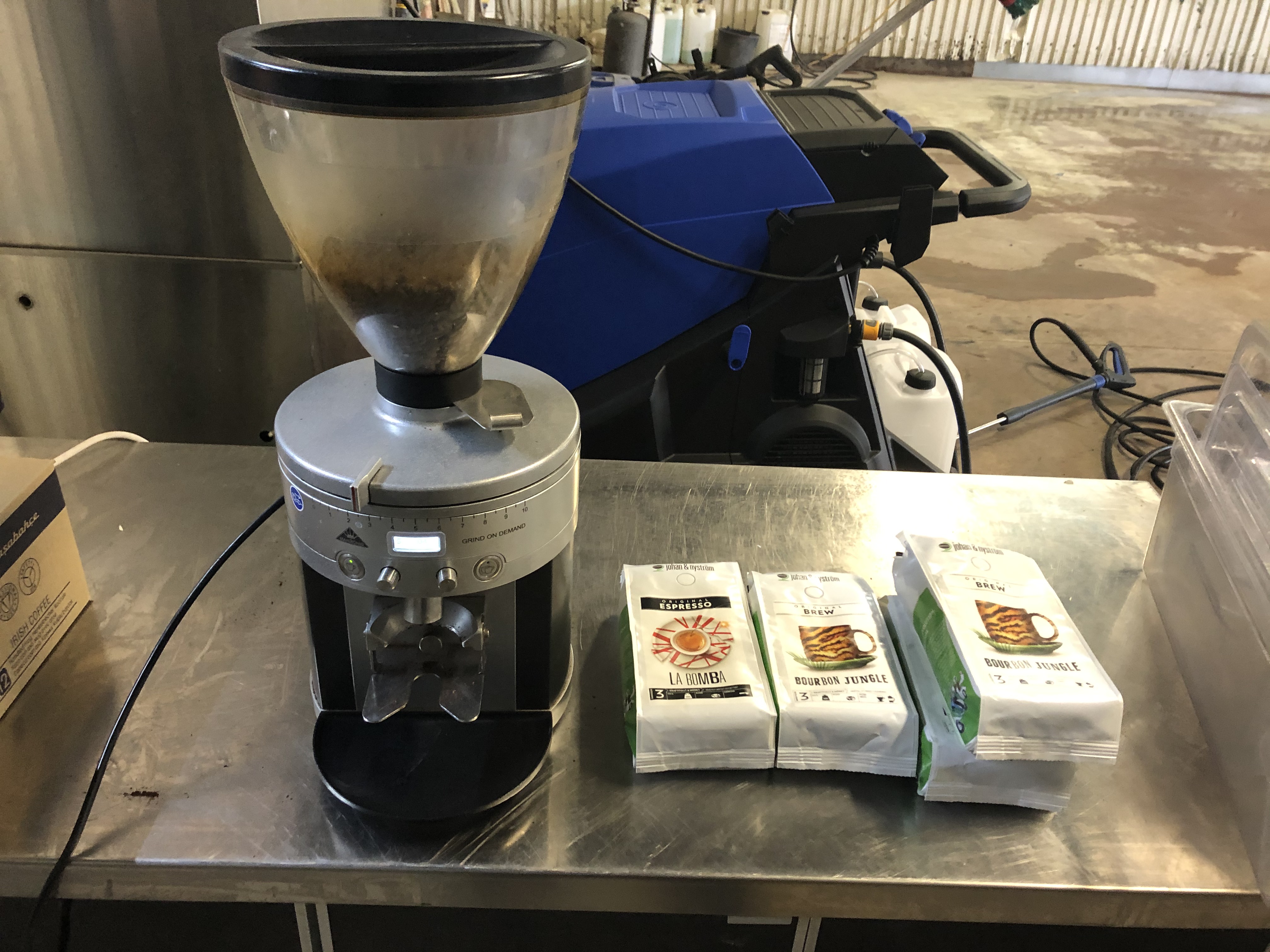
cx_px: 635
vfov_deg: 49.7
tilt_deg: -30.9
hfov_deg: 63.4
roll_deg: -2.2
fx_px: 1027
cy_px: 476
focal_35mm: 28
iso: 100
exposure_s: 1/14
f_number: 1.8
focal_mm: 3.99
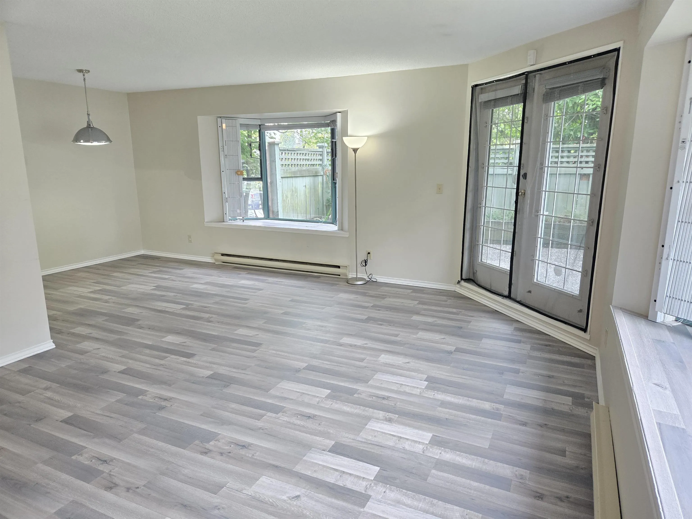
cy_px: 260
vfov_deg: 58.9
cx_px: 346
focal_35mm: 23
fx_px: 460
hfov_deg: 73.9
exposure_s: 1/120
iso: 200
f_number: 1.8
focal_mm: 5.4
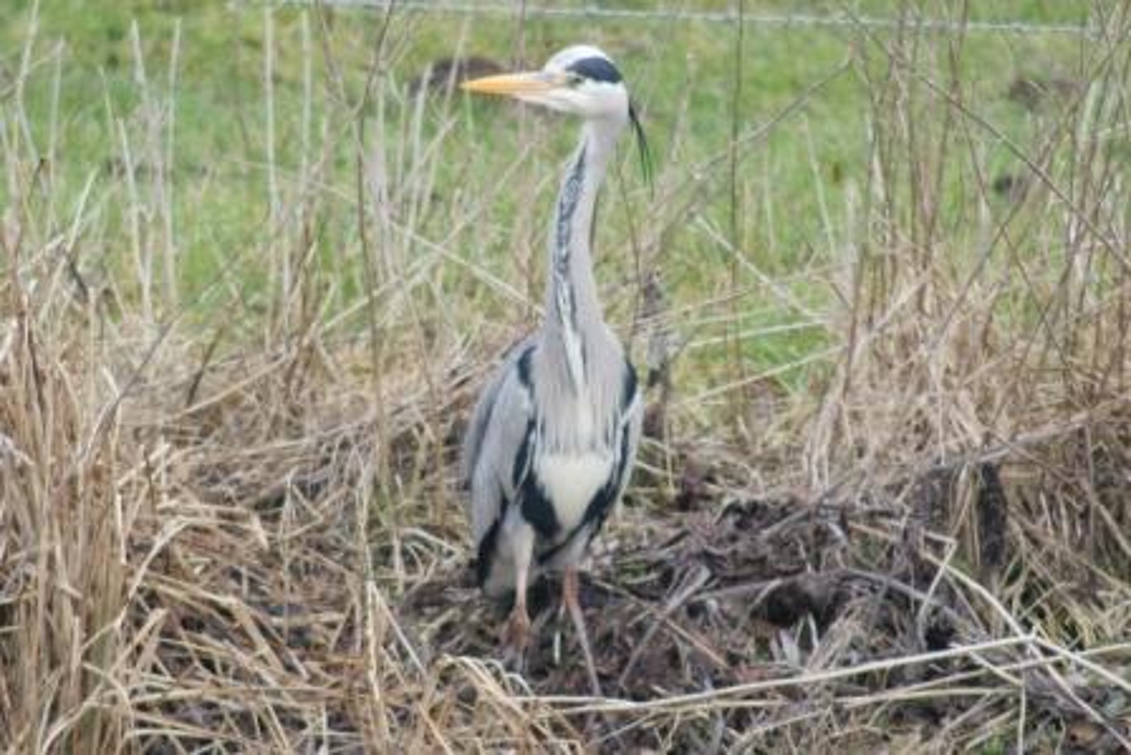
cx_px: 566
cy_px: 378
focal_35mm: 450
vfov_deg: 3.1
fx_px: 14141
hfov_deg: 4.6
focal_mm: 300
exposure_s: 1/125
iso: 400
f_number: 5.6
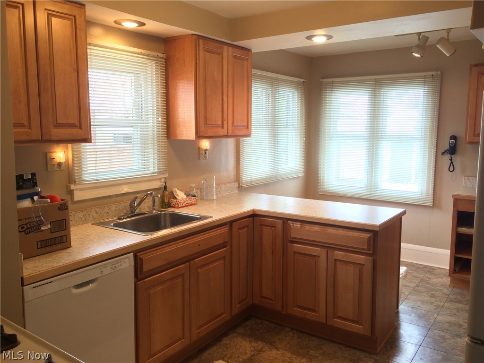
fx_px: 405
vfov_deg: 48.2
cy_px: 182
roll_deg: +0.0
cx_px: 242
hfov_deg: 61.7
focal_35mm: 29
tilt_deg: -6.7
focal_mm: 4.15
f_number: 2.2
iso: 50
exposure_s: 1/30
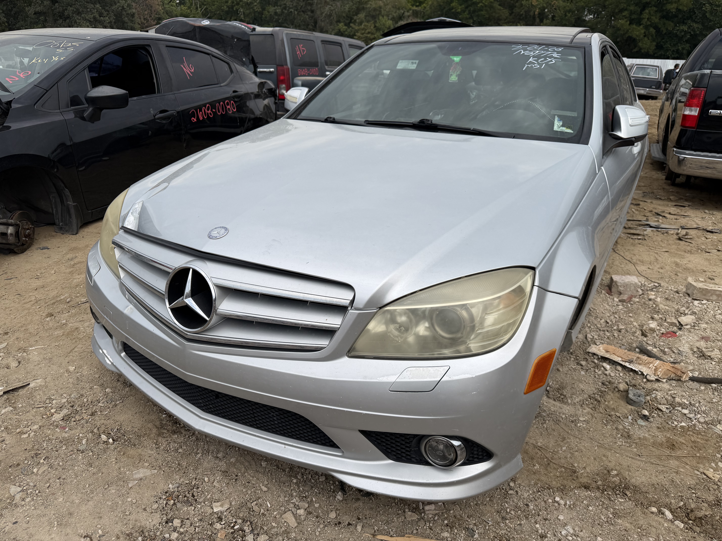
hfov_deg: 71.6
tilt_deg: -19.9
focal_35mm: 24
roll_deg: +0.1
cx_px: 361
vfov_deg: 56.8
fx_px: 501
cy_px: 270
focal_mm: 6.76
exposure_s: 1/4167
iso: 80
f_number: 1.78
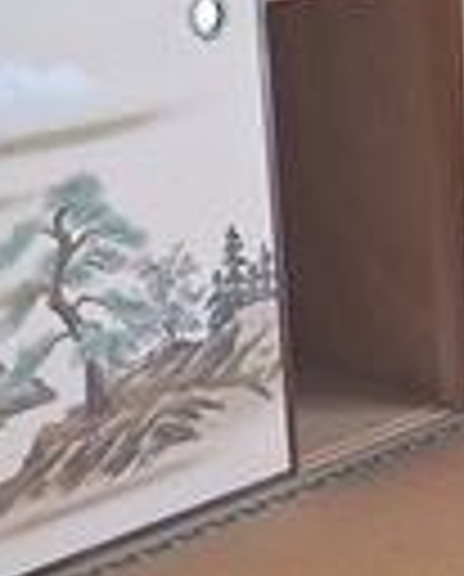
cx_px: 518
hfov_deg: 13.5
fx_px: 1916
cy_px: 378
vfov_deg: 17.1
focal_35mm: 112
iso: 25
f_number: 1.8
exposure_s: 1/33
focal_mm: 5.54
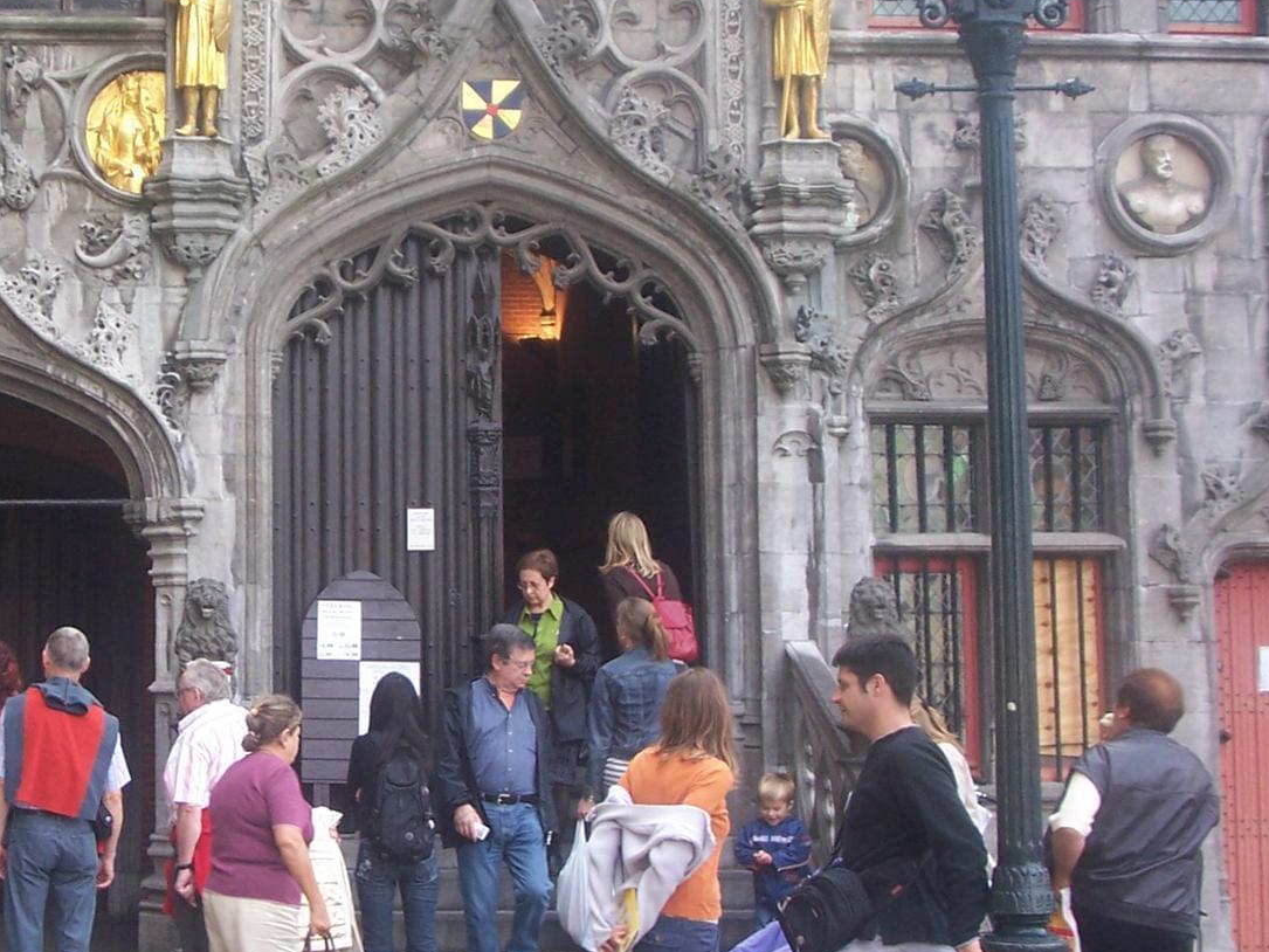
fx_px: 2530
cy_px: 416
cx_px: 205
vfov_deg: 21.3
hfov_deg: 27.4
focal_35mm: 69
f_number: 3.9
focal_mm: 6.4
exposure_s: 1/60
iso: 64
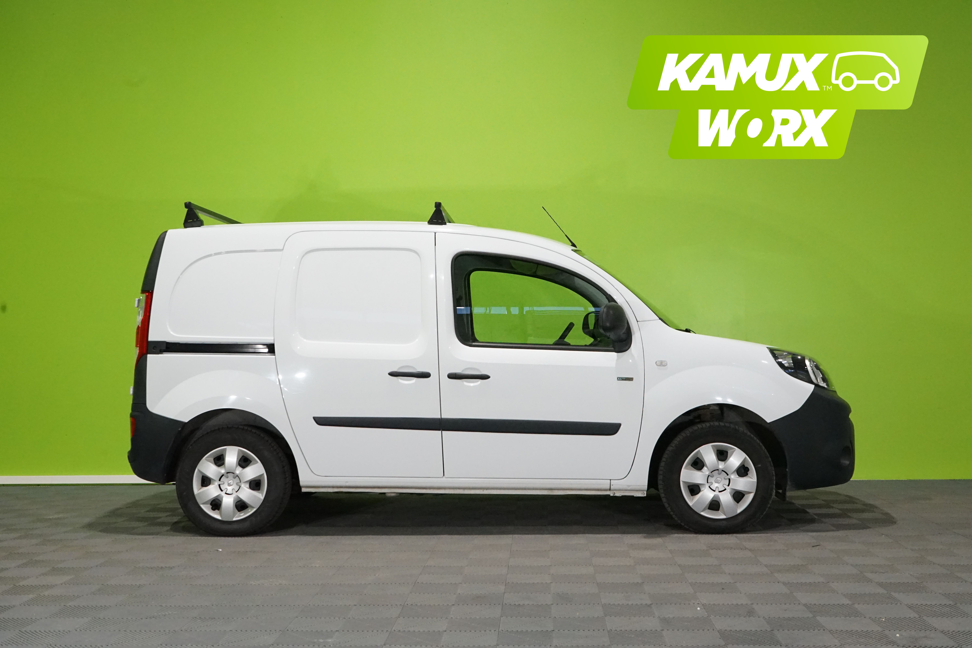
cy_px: 324
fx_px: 1080
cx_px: 486
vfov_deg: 33.4
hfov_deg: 48.5
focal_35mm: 40
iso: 6400
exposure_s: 1/125
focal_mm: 40
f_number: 10
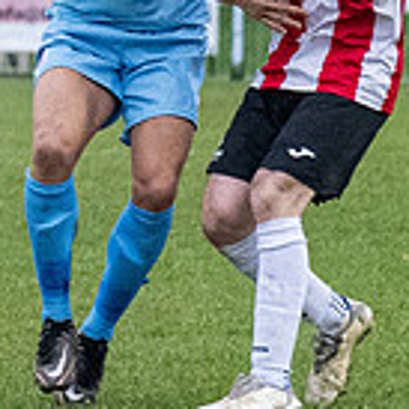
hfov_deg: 0.9
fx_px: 25452
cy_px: 119
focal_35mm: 1904
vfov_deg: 0.9
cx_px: -232
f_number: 4
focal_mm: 200
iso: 3200
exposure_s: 1/1600
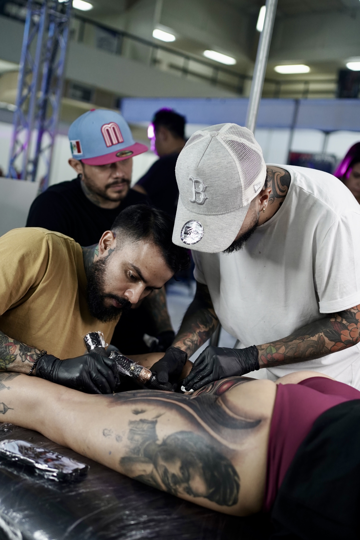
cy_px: 270
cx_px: 180
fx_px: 525
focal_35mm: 35
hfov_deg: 37.9
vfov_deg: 54.4
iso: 1250
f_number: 2.2
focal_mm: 35
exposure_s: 1/125
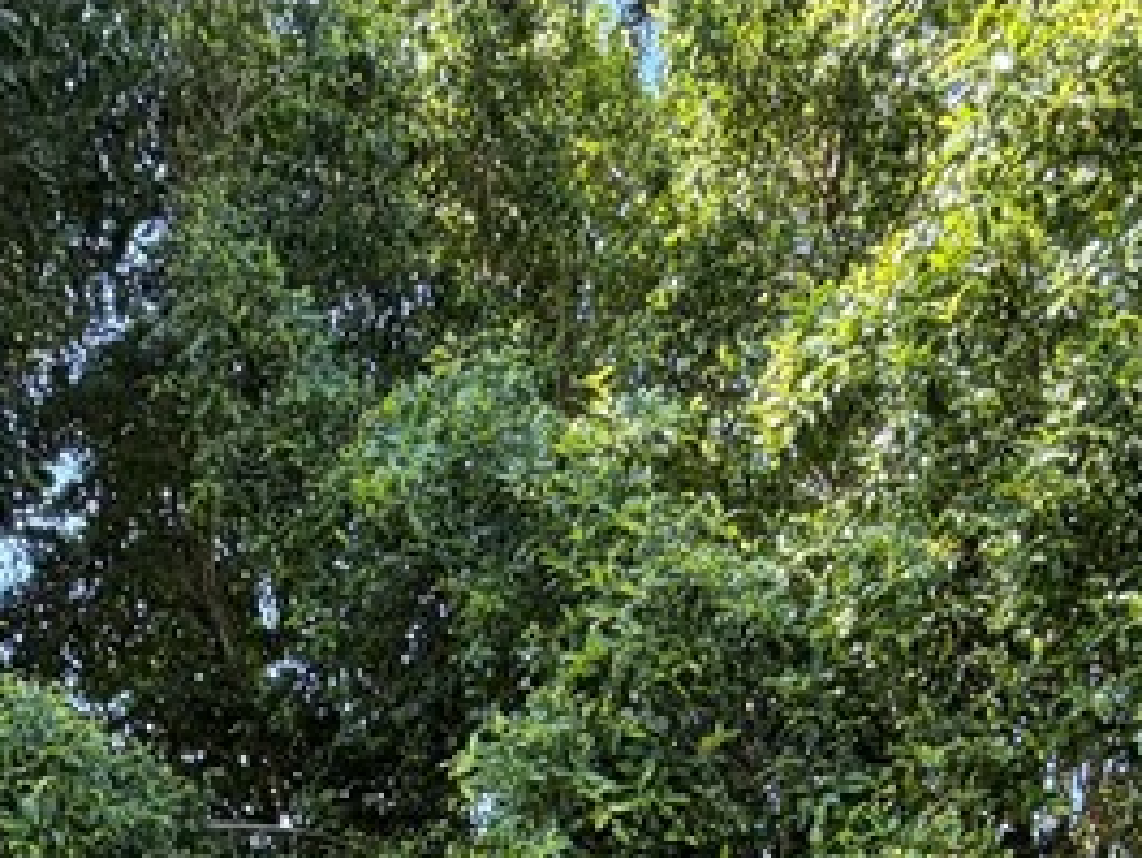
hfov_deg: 35.0
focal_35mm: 54
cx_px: 340
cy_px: 1651
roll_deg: -2.5
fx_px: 1782
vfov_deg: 18.8
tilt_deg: -2.1
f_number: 2.2
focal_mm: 2.22
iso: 40
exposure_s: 1/152
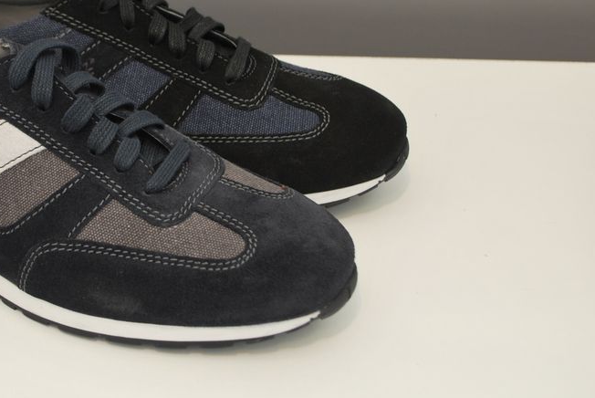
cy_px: 117
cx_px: 109
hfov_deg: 29.7
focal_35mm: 66
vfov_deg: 20.5
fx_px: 1092
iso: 200
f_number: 5
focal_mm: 24
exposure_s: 1/100
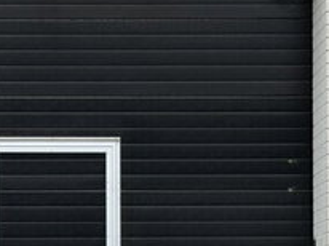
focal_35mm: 179
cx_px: 70
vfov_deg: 8.2
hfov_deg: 11.0
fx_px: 1699
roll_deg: -0.6
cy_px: 297
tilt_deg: +0.4
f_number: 1.78
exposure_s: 1/846
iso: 80
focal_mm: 6.76
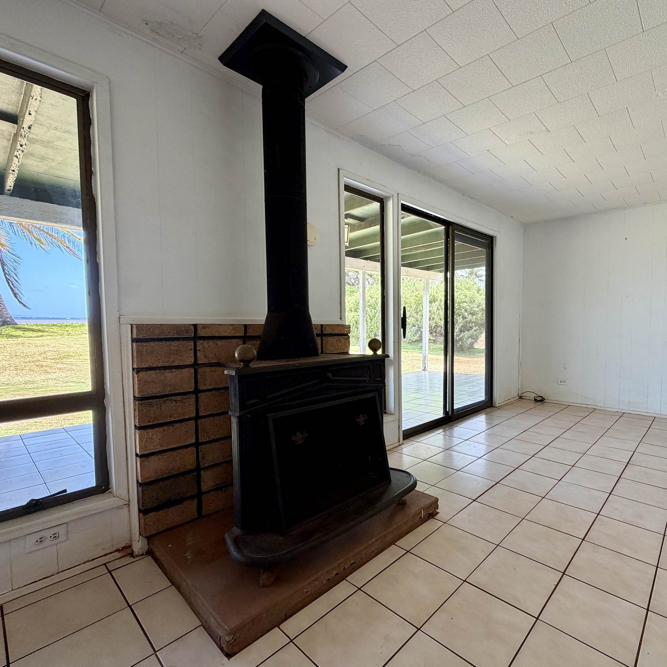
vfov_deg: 84.0
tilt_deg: -3.2
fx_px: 371
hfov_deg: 82.3
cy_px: 339
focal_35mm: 17
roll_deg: -0.8
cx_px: 418
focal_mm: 2.22
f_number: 2.2
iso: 125
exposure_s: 1/121
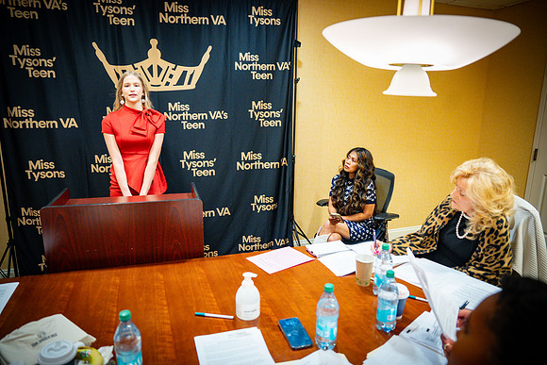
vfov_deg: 53.2
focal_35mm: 24
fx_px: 365
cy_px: 182
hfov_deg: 73.7
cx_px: 274
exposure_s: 1/125
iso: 1600
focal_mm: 24
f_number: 2.8
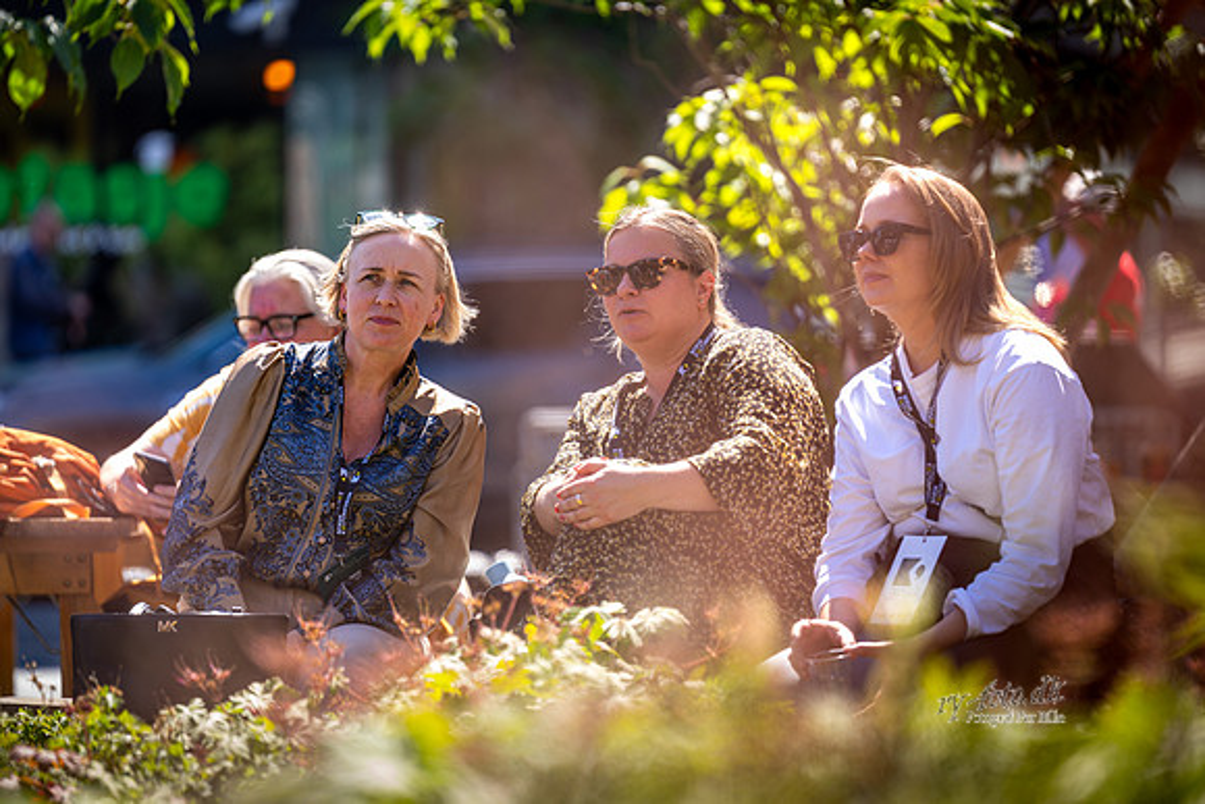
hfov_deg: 10.3
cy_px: 402
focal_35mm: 200
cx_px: 602
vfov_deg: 6.9
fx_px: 6696
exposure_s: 1/500
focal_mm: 200
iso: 64
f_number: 2.8
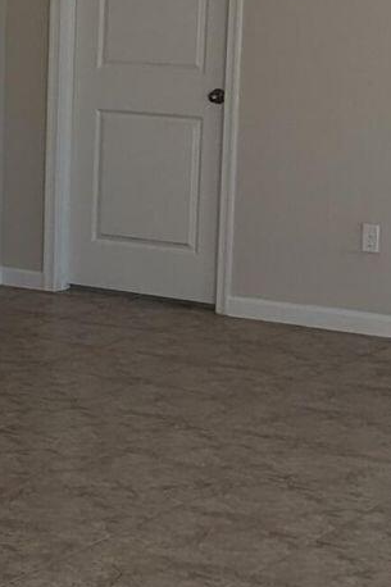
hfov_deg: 11.7
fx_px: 1891
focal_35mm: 116
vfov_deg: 17.6
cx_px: -13
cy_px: 252
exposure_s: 1/960
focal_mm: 6.81
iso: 44
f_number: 1.85
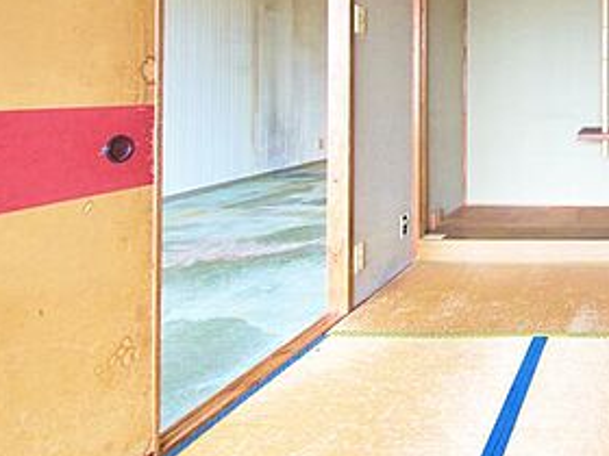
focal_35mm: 30
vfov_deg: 44.2
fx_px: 528
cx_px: 642
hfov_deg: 47.0
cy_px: 80
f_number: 4
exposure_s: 1/60
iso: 400
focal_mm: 7
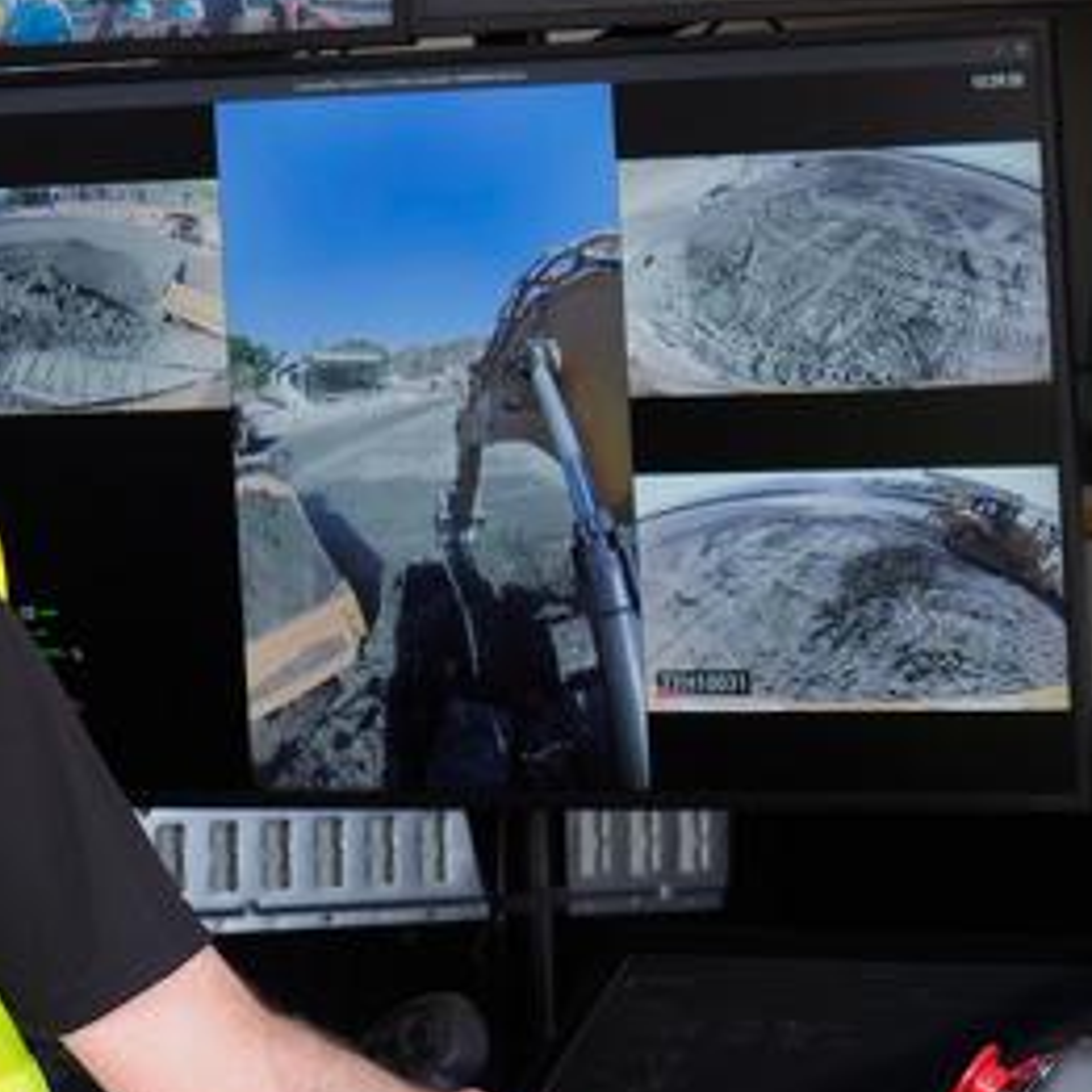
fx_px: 5603
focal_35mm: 157
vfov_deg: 11.1
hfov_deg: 11.1
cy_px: 201
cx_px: 326
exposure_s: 1/250
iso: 200
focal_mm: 29
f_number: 2.8
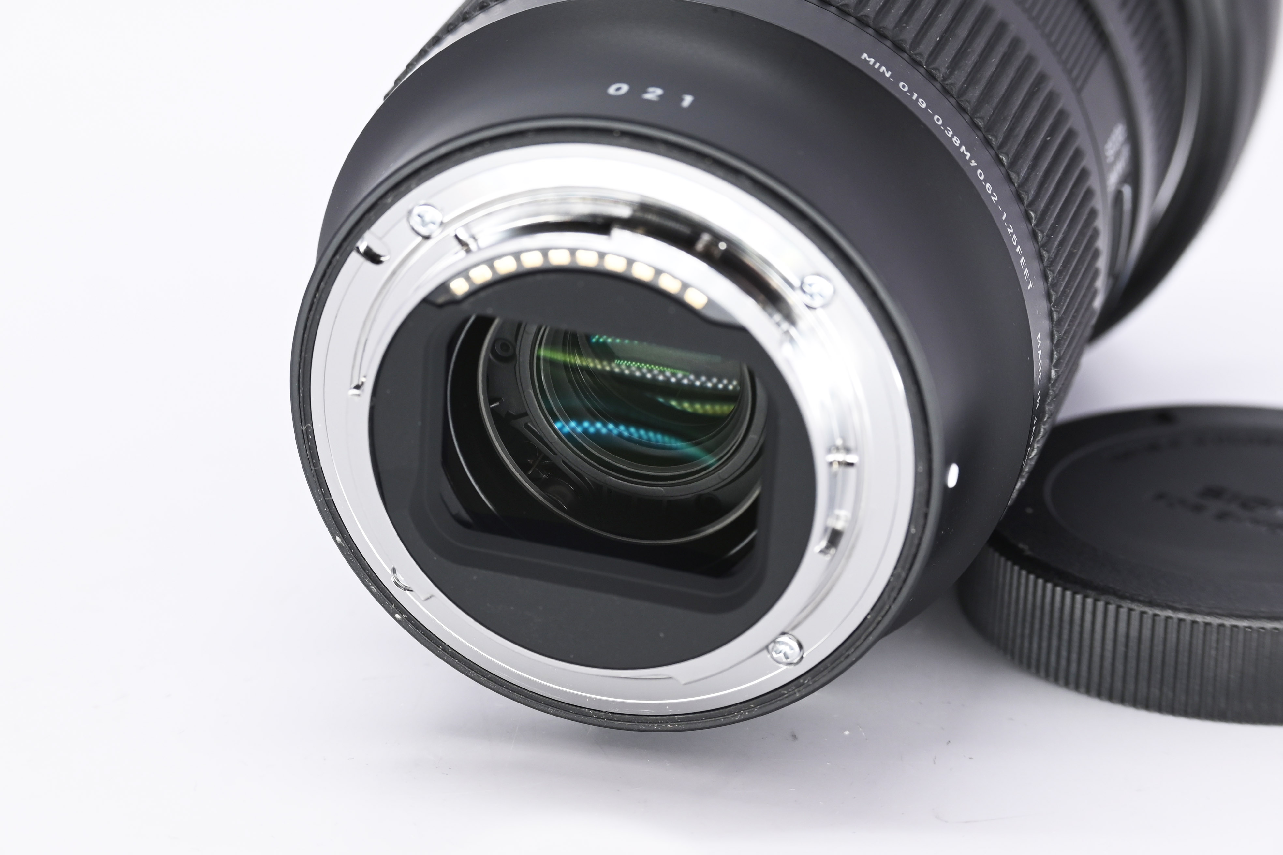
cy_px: 428
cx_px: 642
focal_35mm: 127
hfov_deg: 16.1
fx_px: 4526
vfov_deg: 10.8
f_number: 9
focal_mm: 85
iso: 500
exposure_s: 1/160
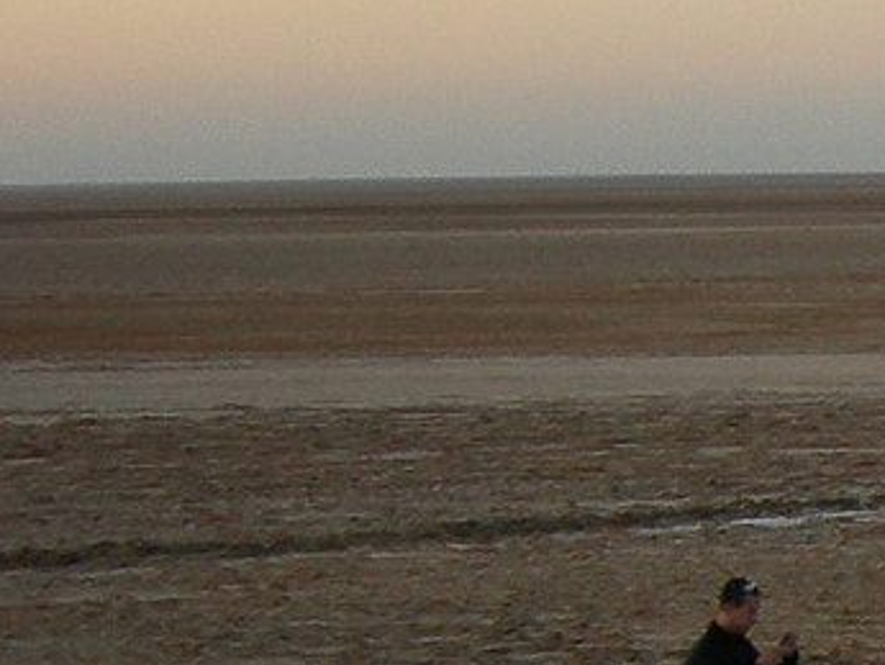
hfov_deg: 10.6
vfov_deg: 8.9
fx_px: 4271
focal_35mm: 167
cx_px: 1924
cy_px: 634
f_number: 2.7
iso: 107
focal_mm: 7.5
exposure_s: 1/30
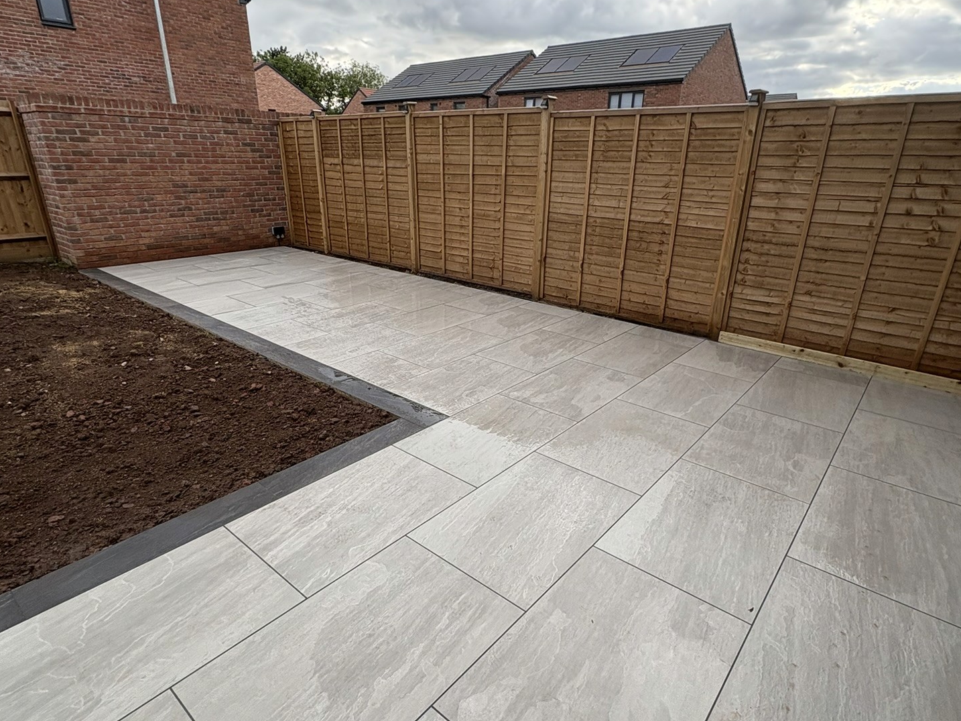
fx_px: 555
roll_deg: -0.5
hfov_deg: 81.8
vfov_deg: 65.9
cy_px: 377
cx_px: 487
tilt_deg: -21.5
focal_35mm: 20
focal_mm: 2.22
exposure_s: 1/390
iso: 64
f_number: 2.2
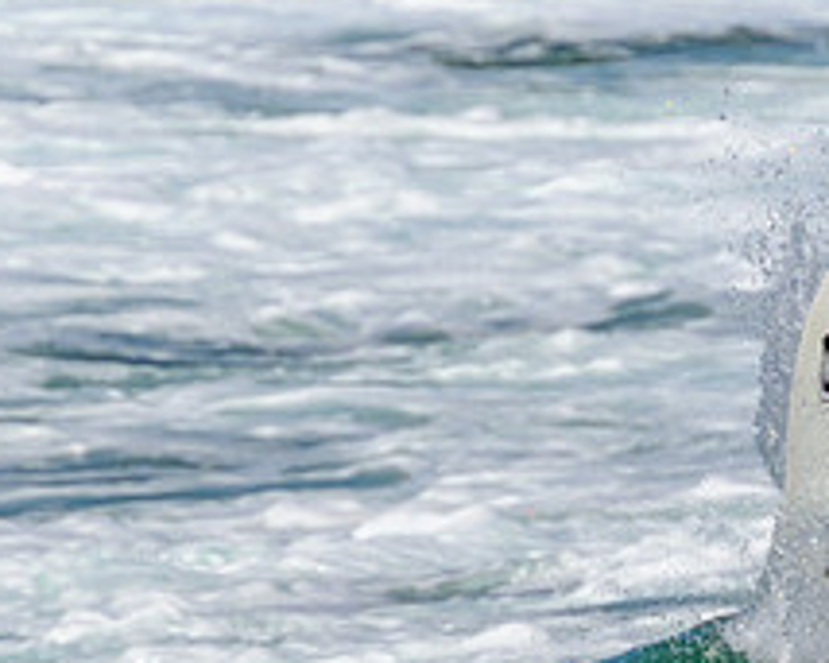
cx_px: 1183
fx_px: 68643
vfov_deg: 0.6
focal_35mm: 2799
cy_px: 585
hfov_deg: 0.7
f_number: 11
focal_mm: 800
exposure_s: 1/2000
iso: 560
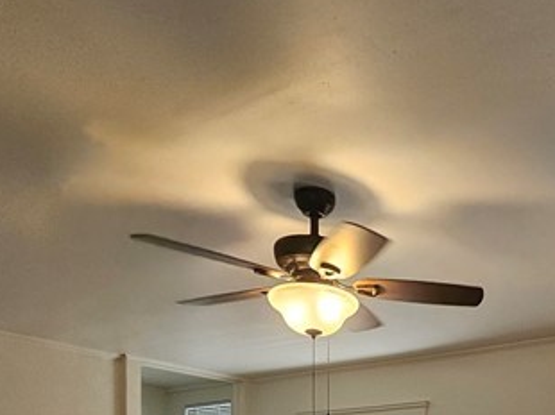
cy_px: 549
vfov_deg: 27.6
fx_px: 689
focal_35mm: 43
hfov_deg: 39.6
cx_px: 532
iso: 80
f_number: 2.2
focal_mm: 2.2
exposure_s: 1/60
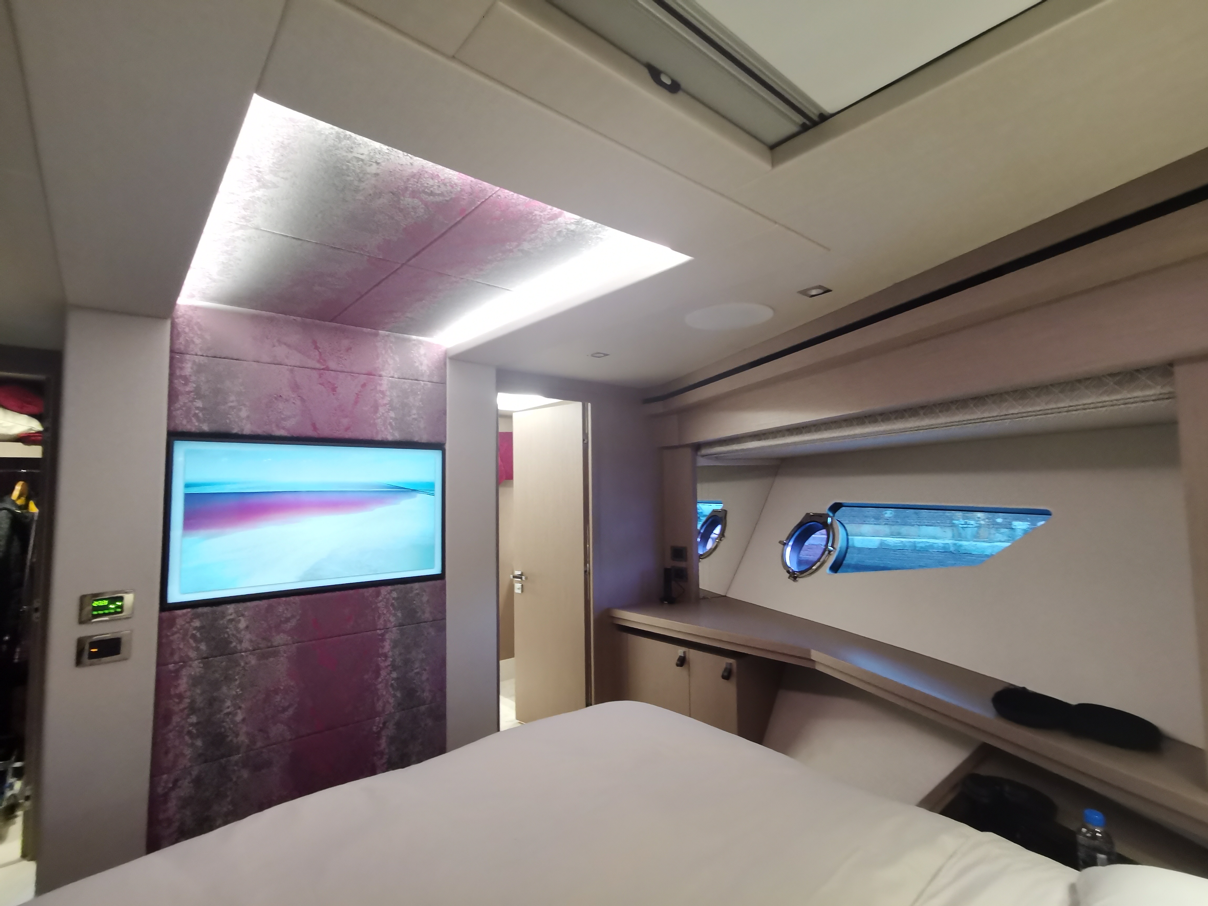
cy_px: 453
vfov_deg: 74.7
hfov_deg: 91.0
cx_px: 604
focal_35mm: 17
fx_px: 593
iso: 800
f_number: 2.2
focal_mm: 2.26
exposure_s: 1/24
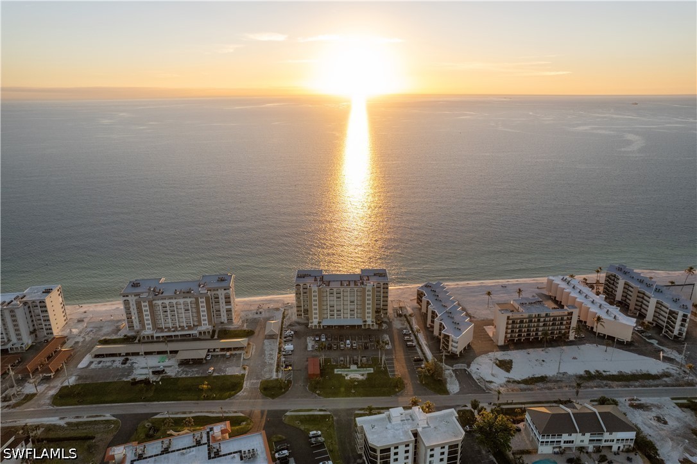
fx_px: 426
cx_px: 348
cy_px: 232
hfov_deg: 78.6
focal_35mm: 22
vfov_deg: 57.2
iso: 100
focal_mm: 8.38
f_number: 2.8
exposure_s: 1/1000
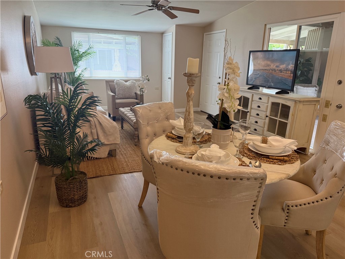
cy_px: 130
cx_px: 172
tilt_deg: -15.8
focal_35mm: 24
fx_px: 239
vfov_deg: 56.8
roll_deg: -1.6
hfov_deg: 71.6
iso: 320
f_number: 1.78
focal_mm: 6.76
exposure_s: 1/120
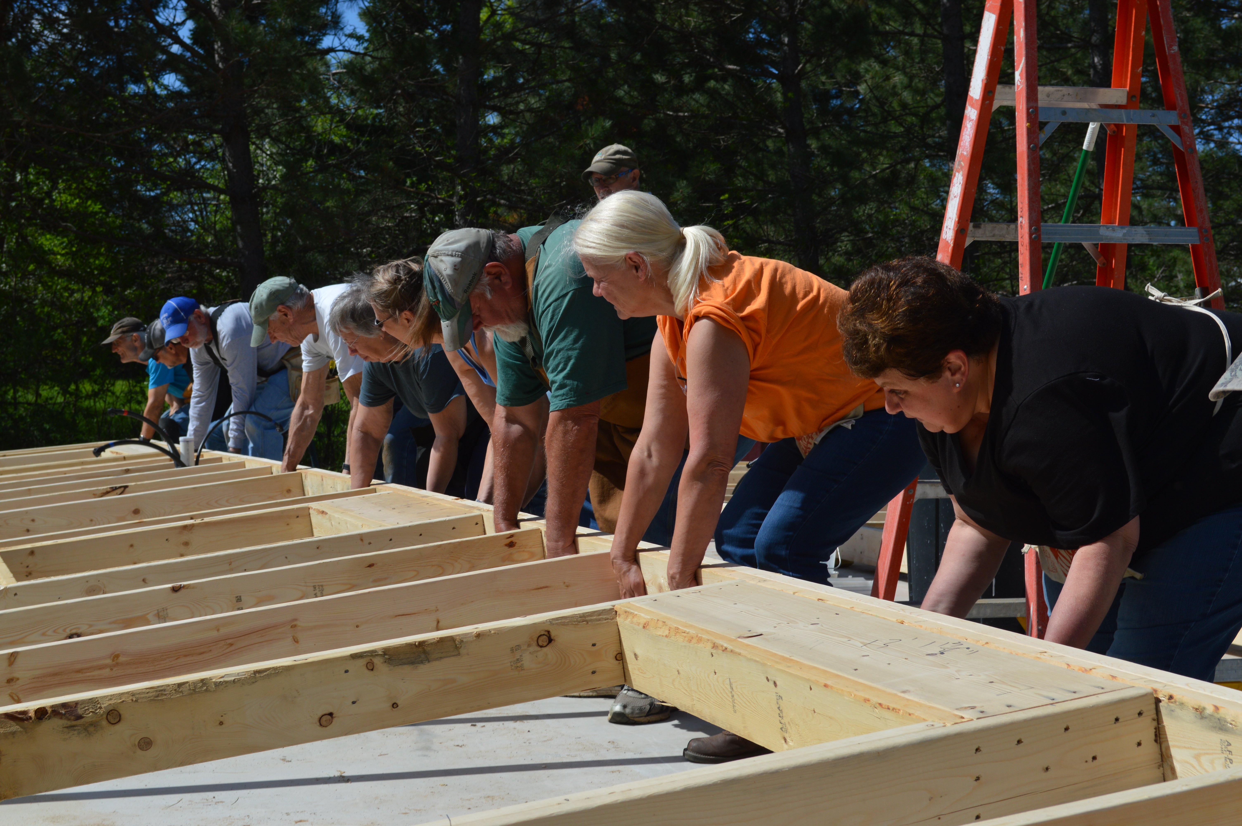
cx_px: 621
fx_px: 2068
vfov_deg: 22.6
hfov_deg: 33.4
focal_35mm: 60
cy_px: 413
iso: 100
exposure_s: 1/320
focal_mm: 40
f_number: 9
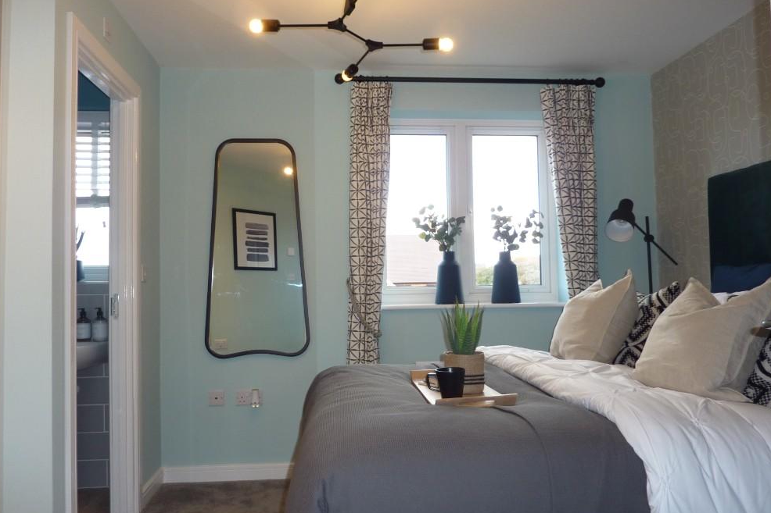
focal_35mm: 27
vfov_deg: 47.9
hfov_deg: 67.4
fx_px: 578
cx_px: 378
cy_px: 267
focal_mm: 4.1
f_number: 3.3
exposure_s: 1/30
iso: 100
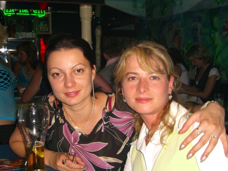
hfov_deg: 43.8
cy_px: 89
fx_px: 283
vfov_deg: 33.6
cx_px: 117
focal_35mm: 43
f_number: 2.8
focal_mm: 7.9
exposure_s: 1/60
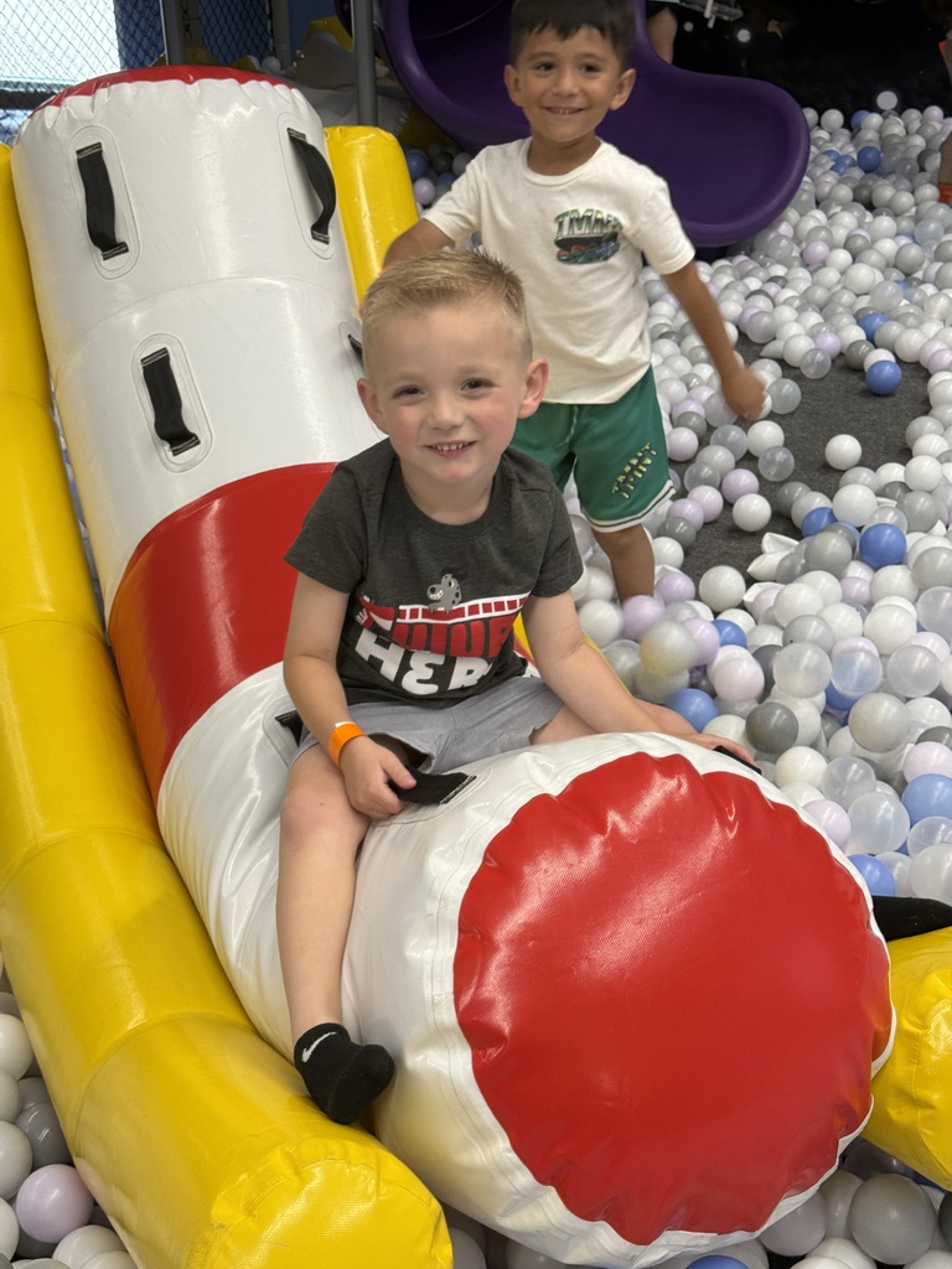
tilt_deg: -24.2
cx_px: 476
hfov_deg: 30.3
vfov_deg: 39.7
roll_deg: +1.3
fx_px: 1760
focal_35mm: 48
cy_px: 634
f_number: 1.78
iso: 100
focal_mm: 6.76
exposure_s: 1/60
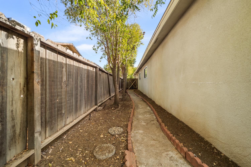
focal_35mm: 14
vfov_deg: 81.2
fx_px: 98
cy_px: 84
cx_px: 126
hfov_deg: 104.3
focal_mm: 14
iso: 80
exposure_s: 1/100
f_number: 5
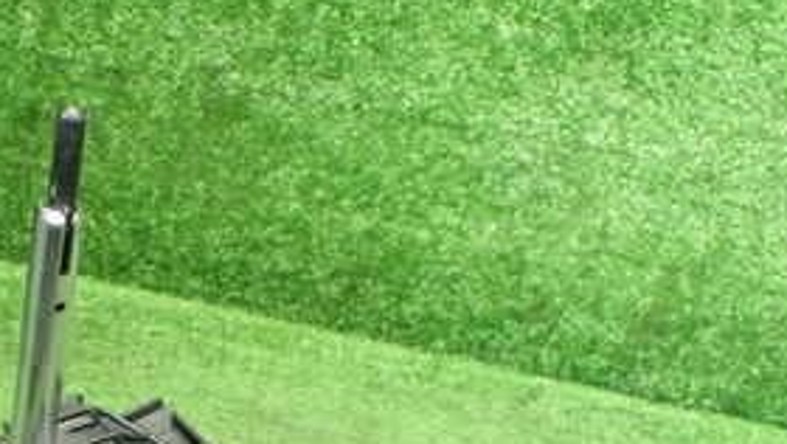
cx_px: 98
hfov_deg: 29.1
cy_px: 570
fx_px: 1462
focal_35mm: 70
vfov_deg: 16.4
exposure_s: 1/60
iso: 800
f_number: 2.3
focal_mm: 5.4
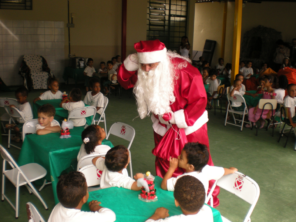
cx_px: 148
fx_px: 325
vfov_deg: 37.7
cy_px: 111
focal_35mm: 38
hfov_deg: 49.0
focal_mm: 6.3
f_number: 3.1
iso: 76
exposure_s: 1/59.4
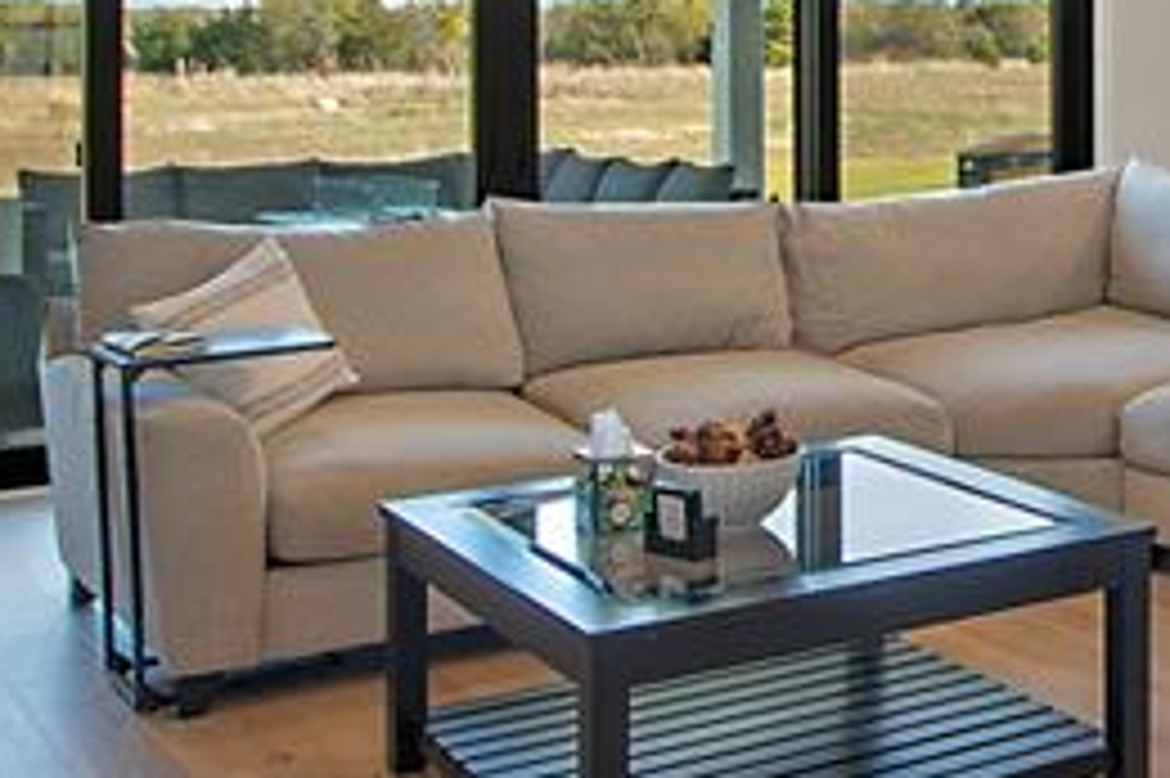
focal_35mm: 59
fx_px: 1916
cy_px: 9
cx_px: 1269
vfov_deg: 22.1
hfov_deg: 30.6
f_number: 7.1
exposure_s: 1/30
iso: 100
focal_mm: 10
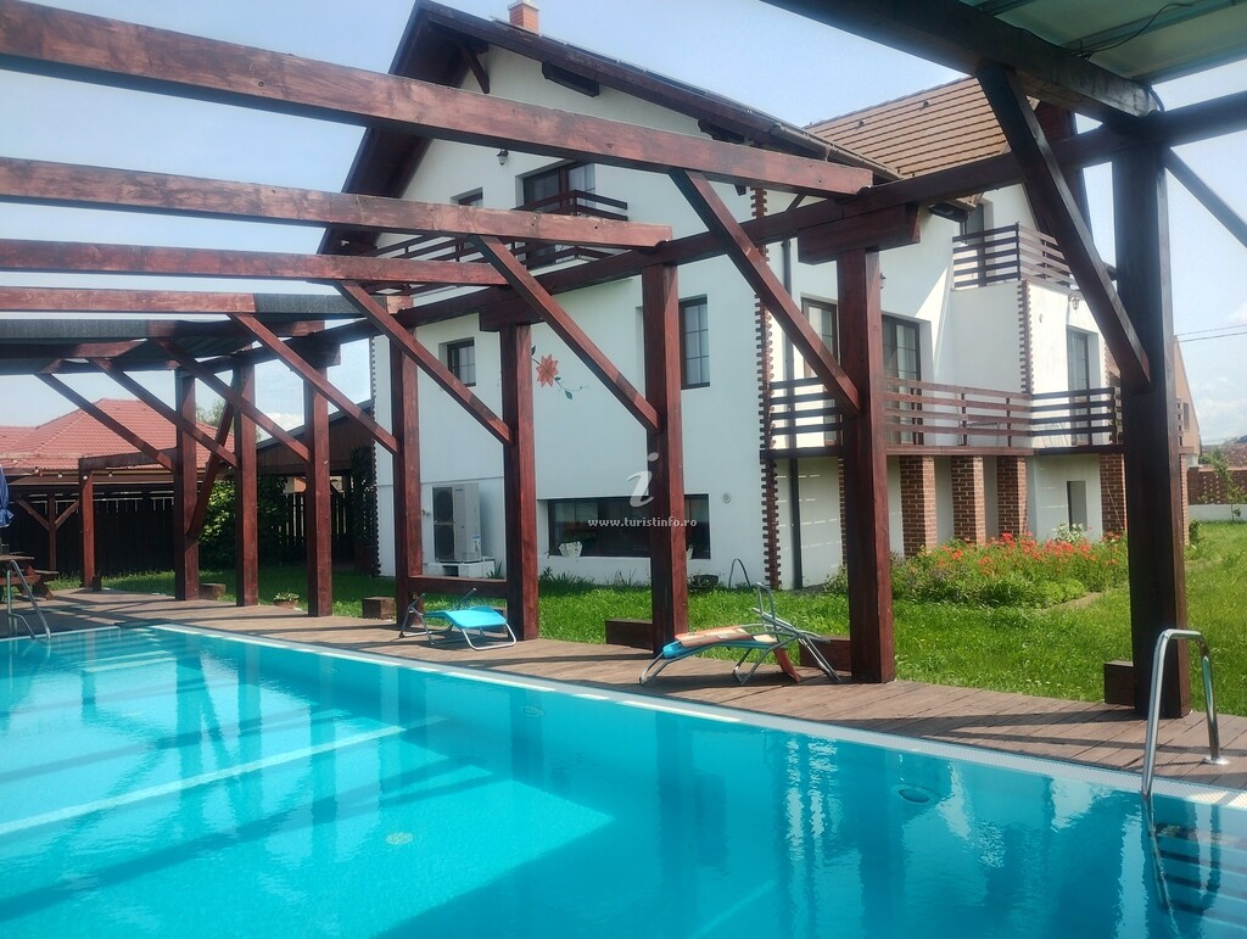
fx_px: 1010
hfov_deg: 63.4
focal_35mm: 28
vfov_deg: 49.9
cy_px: 470
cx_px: 624
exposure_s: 1/513
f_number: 1.8
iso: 100
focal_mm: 4.27
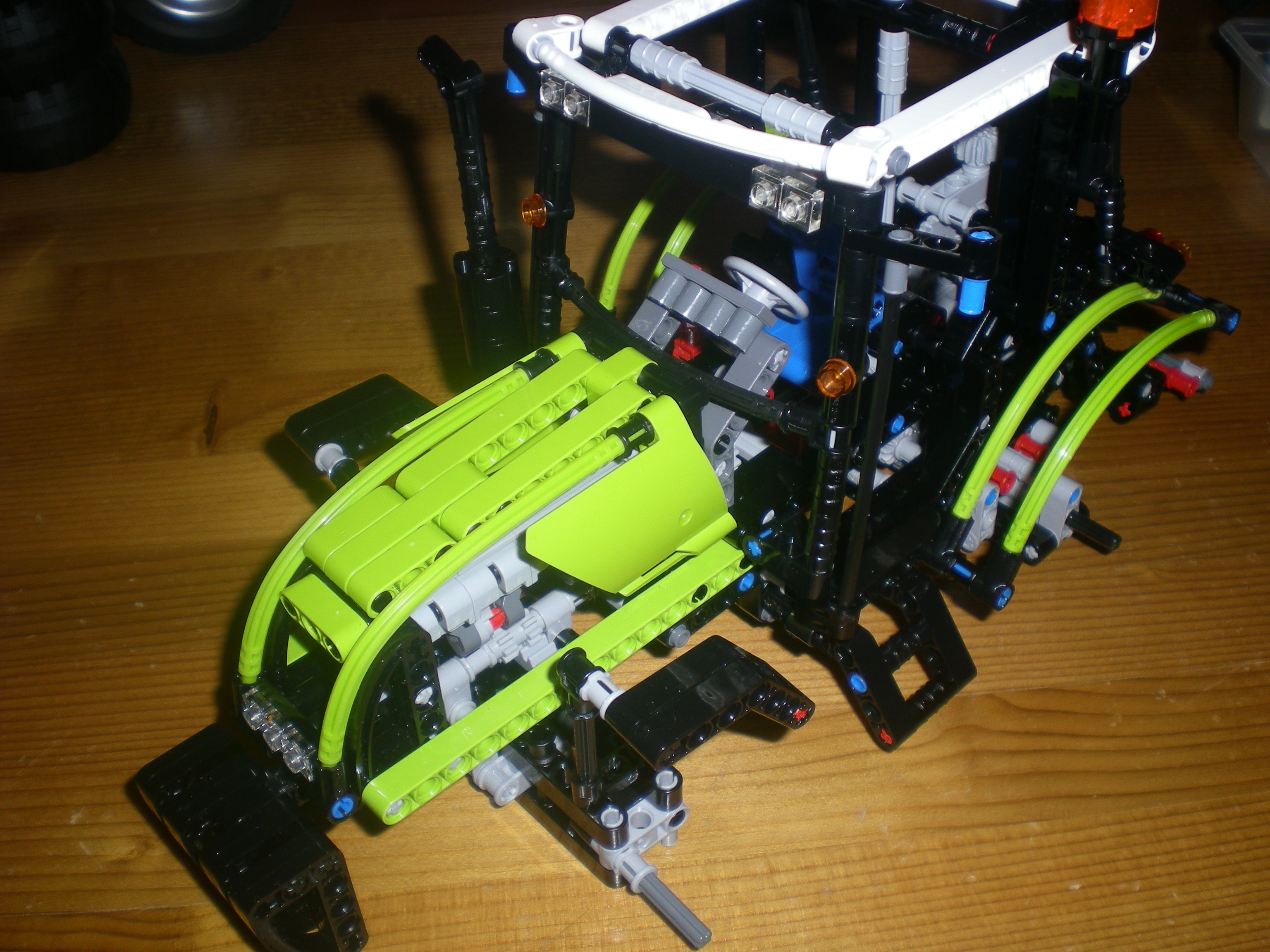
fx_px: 1394
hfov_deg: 49.0
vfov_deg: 37.7
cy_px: 476
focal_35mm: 38
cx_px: 635
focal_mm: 6.3
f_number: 3.1
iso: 50
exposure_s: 1/60
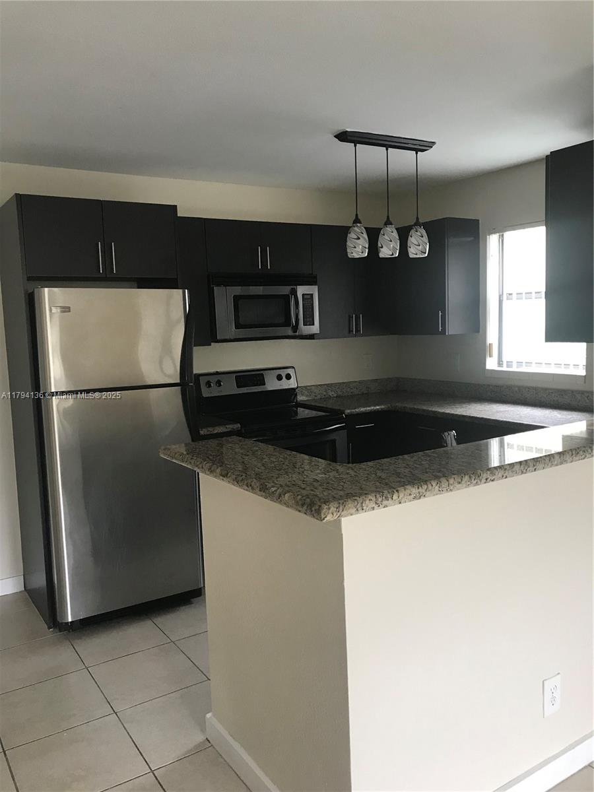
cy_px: 396
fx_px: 641
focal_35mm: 28
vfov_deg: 63.4
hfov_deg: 49.7
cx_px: 297
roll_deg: +1.4
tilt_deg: -6.1
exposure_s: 1/30
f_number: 1.8
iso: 32
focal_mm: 3.99
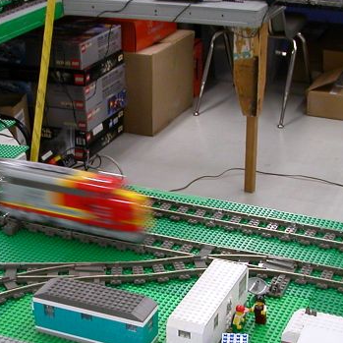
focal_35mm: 75
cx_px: 152
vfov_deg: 22.8
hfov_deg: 23.0
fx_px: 841
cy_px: 270
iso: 100
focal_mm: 5.6
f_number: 2.7
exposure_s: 1/15.6
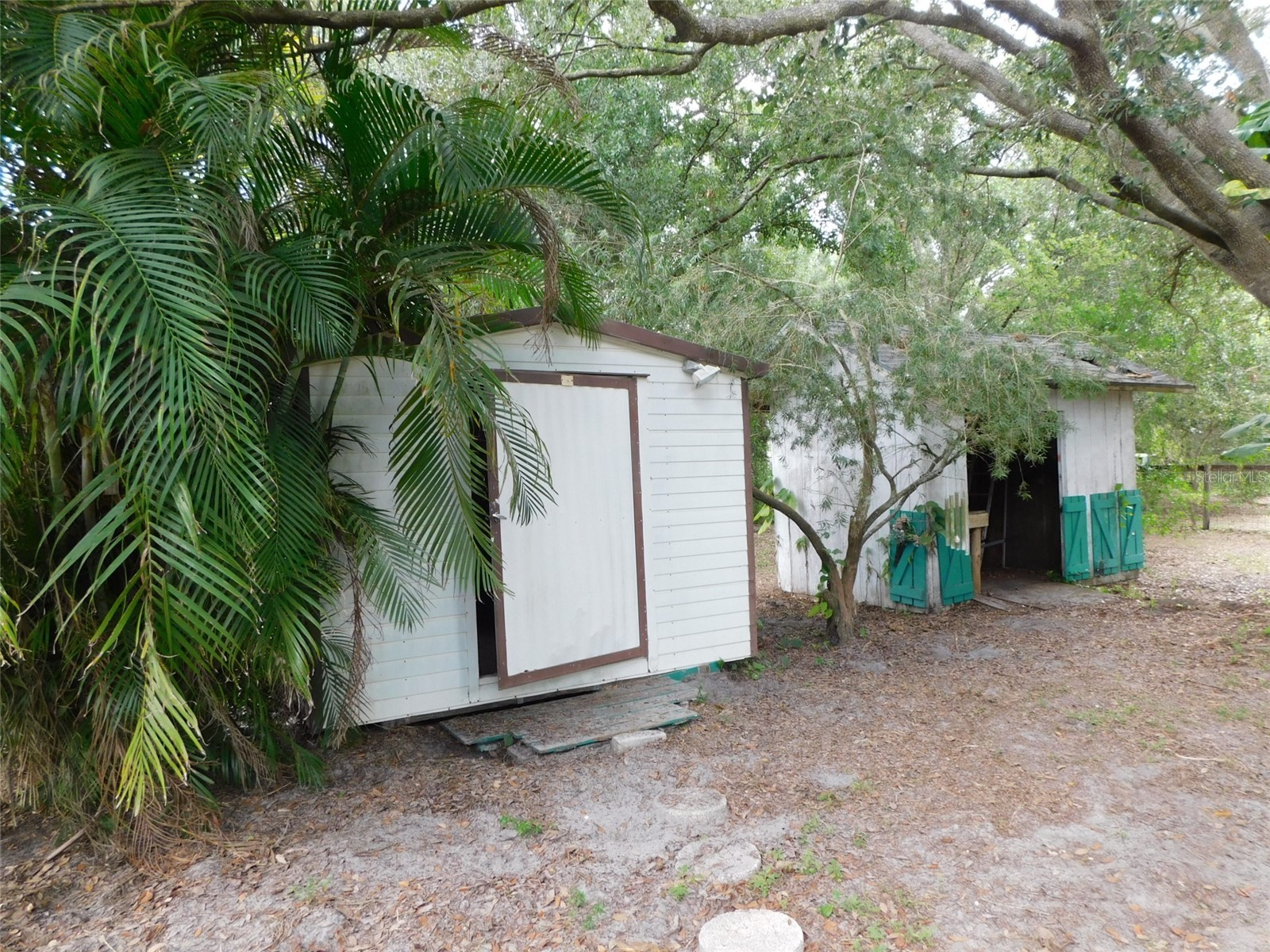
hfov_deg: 73.9
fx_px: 844
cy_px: 476
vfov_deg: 58.9
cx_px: 635
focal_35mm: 23
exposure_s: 1/40
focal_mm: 4
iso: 125
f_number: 3
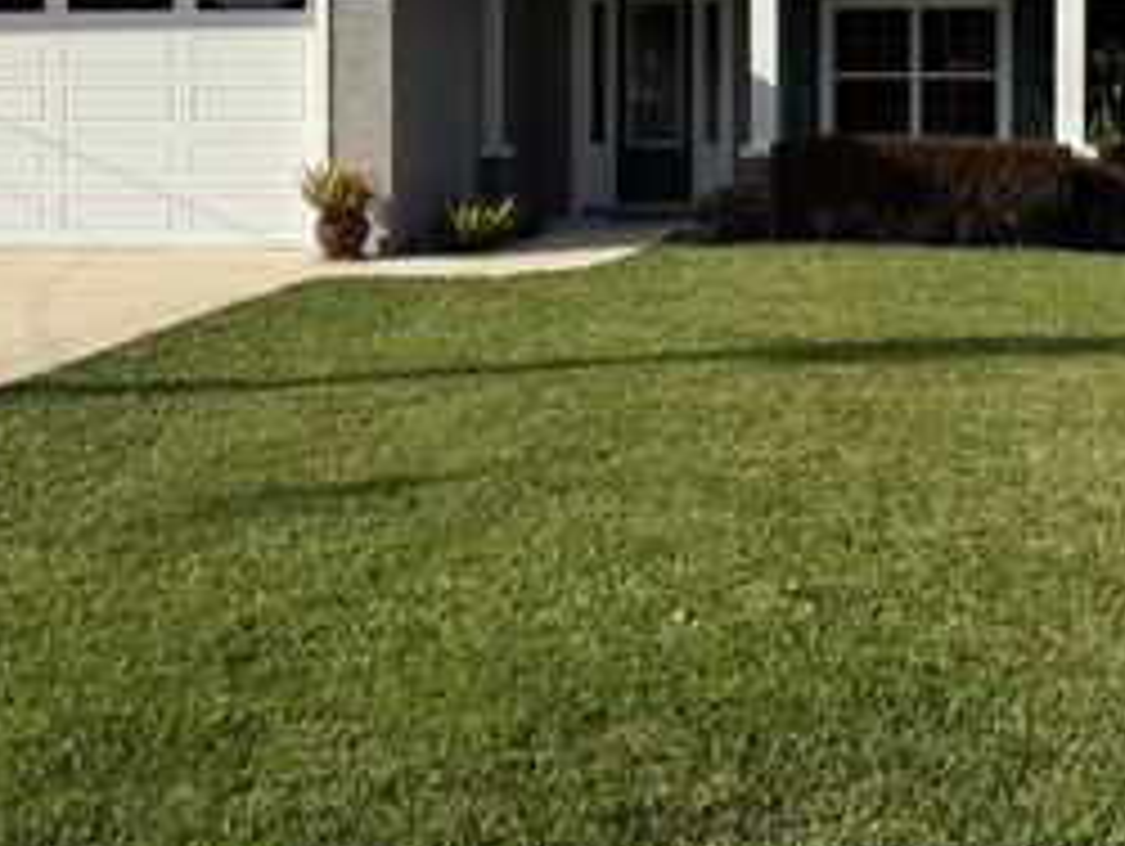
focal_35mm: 48
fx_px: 1561
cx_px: 778
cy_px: 101
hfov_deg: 39.0
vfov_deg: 29.2
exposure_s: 1/6711
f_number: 1.78
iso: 80
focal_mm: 6.76
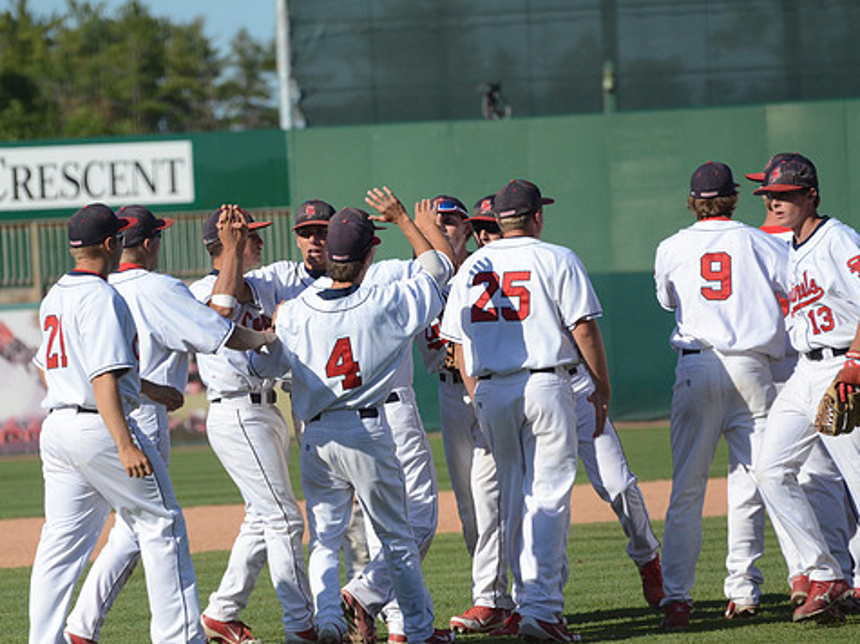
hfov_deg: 5.8
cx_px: 349
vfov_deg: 4.3
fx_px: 8509
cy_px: 340
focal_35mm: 343
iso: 1000
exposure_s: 1/8000
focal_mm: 195
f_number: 5.3
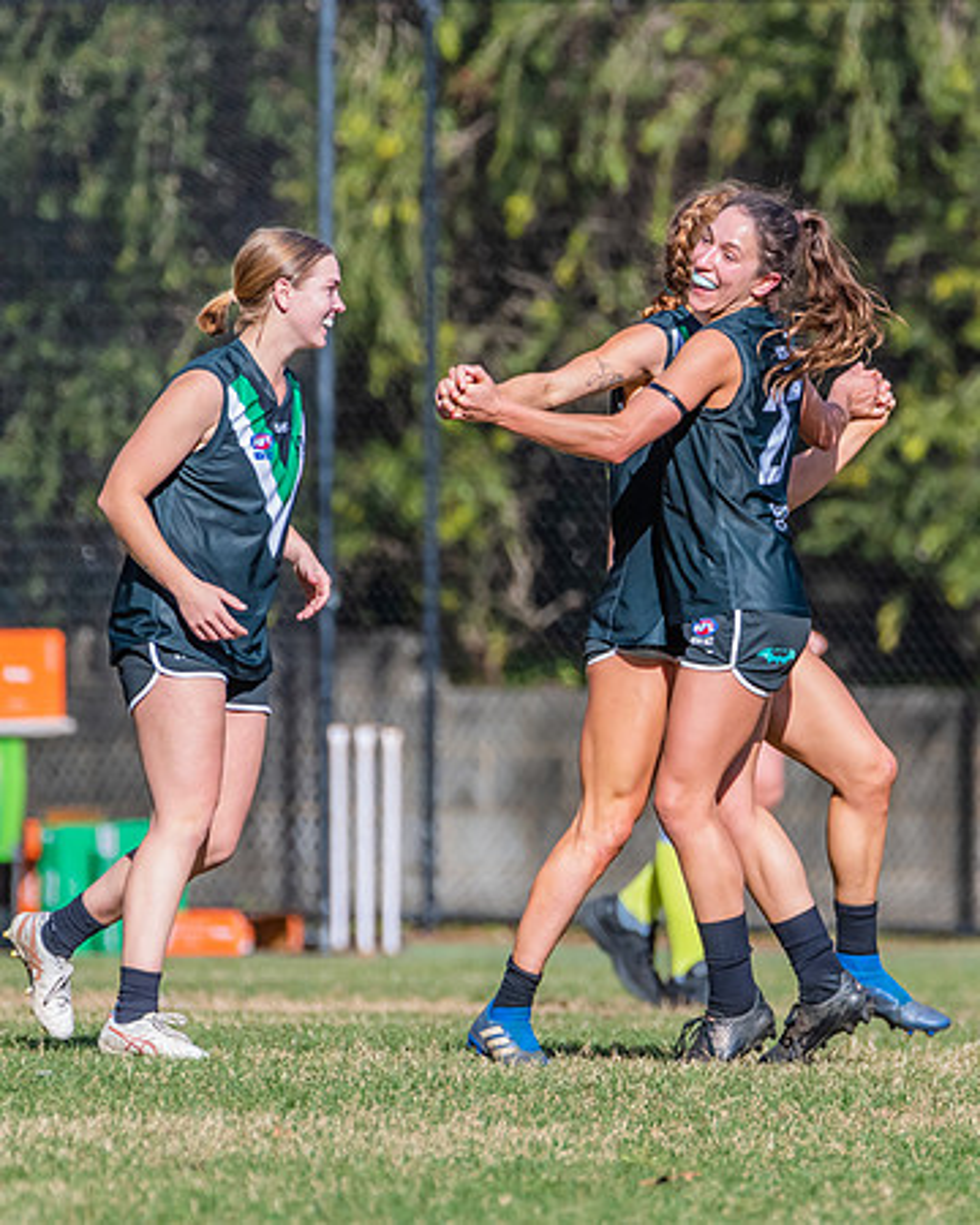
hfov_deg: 1.5
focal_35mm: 1051
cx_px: 585
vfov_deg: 1.8
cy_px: 640
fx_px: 38104
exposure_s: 1/1600
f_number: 8
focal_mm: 600
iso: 800
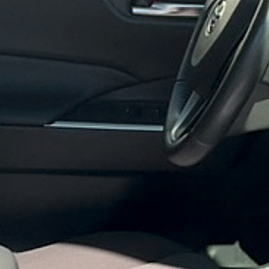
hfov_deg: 12.6
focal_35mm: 139
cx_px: 101
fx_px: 1222
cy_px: 250
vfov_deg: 12.5
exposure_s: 1/342
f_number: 1.8
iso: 25
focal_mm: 3
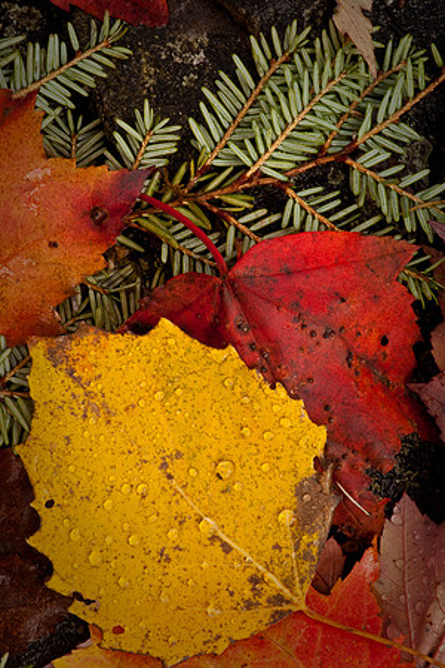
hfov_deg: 13.7
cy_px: 334
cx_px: 222
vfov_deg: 20.4
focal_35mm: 100
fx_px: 1854
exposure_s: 1/5
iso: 200
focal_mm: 100
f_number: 32
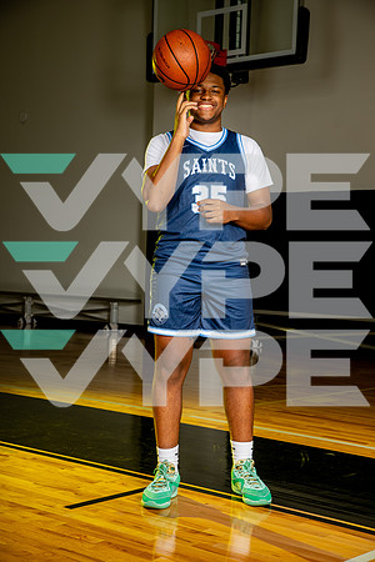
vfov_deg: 31.0
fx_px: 1016
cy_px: 281
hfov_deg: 20.9
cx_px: 188
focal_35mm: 65
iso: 100
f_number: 6.3
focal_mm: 65
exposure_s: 1/200
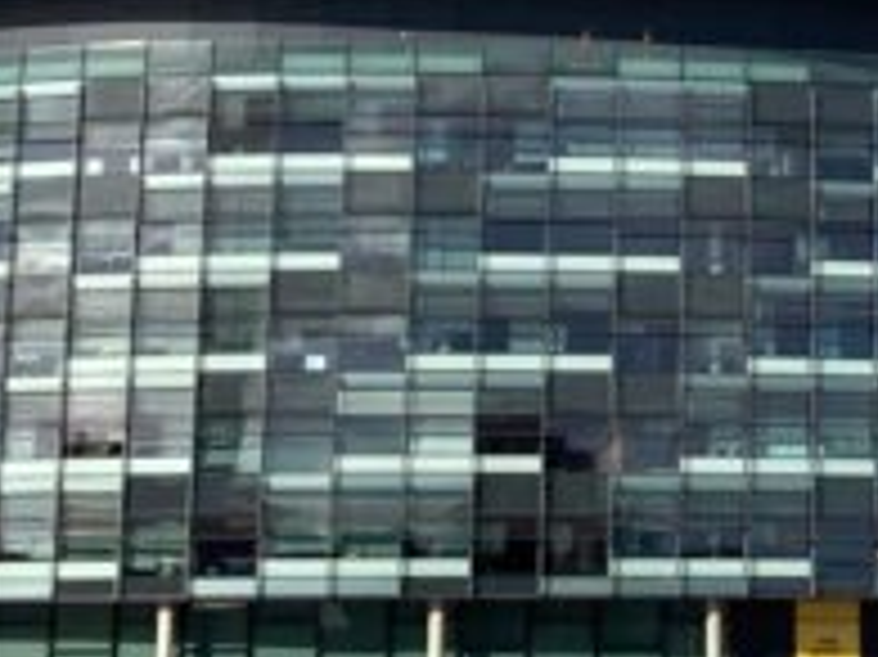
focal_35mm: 147
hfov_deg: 13.3
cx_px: 824
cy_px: -328
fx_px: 3726
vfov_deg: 9.8
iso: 20
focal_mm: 3.99
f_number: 1.8
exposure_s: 1/2857
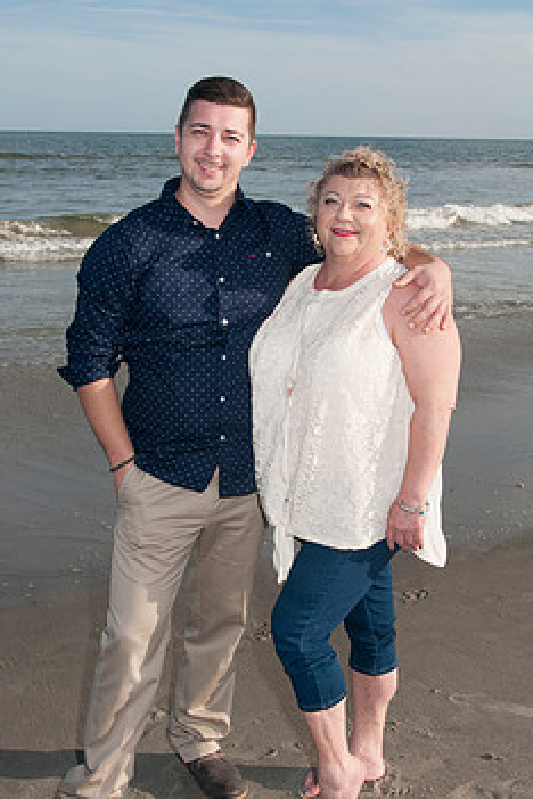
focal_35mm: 48
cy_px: 401
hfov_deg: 28.1
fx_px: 1066
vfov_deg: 41.1
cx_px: 268
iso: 100
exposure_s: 1/250
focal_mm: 25
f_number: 11
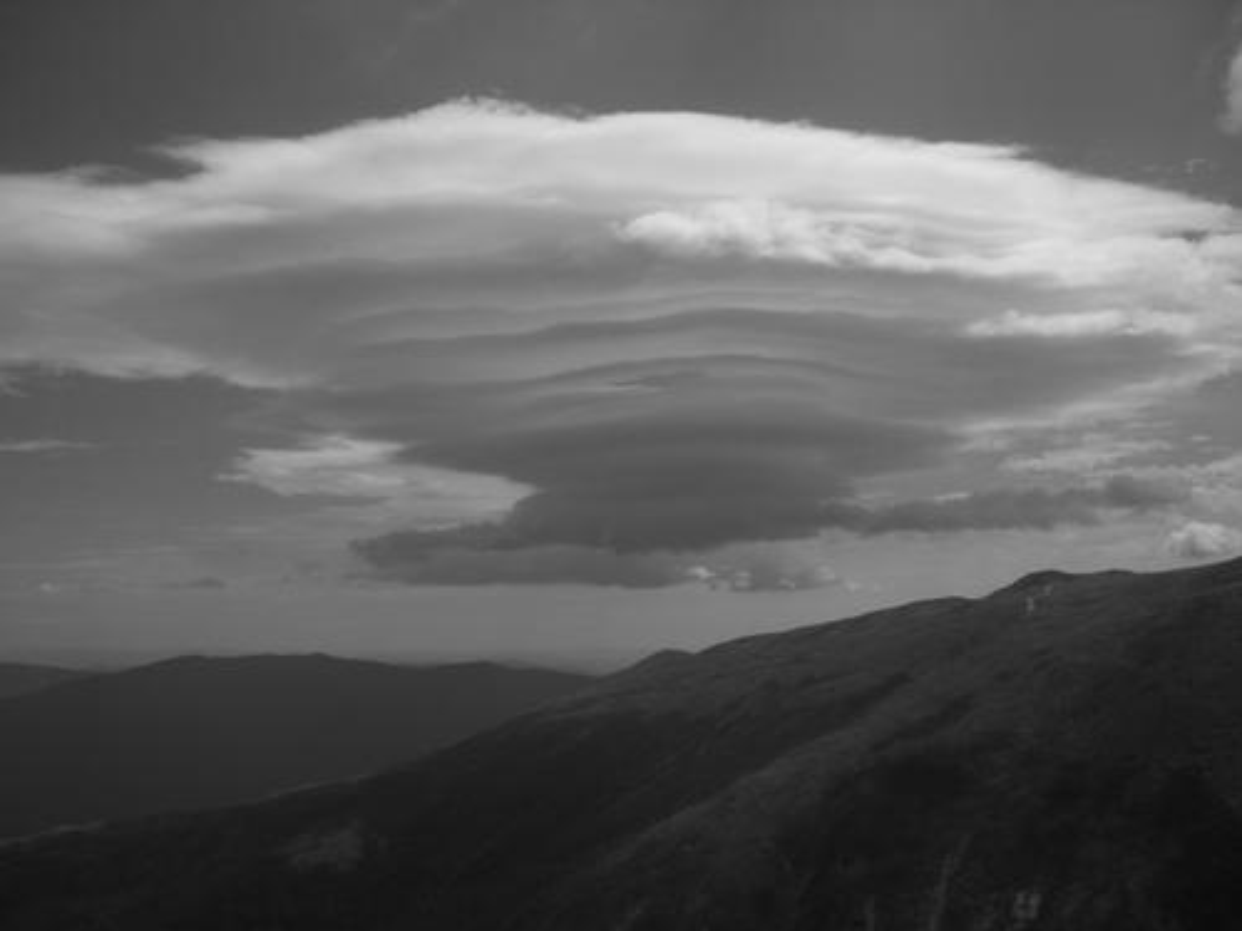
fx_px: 1363
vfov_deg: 37.7
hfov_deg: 49.0
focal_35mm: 38
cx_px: 621
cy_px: 466
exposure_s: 1/1000
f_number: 5.6
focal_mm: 7.9
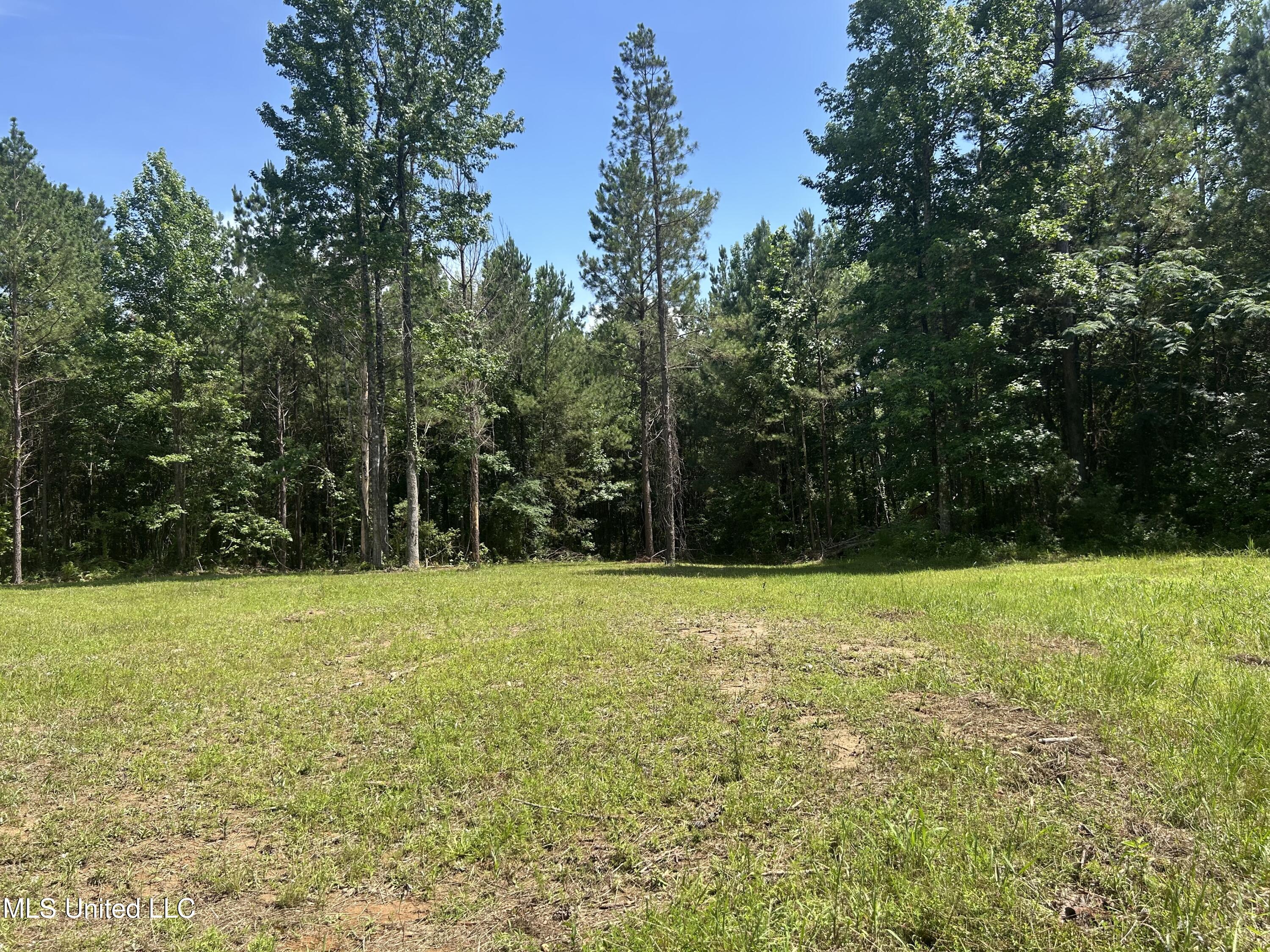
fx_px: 954
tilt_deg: +1.2
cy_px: 476
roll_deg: +2.0
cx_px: 635
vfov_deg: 53.1
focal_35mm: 26
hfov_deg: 67.3
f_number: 1.5
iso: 50
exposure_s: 1/2008
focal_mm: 5.7
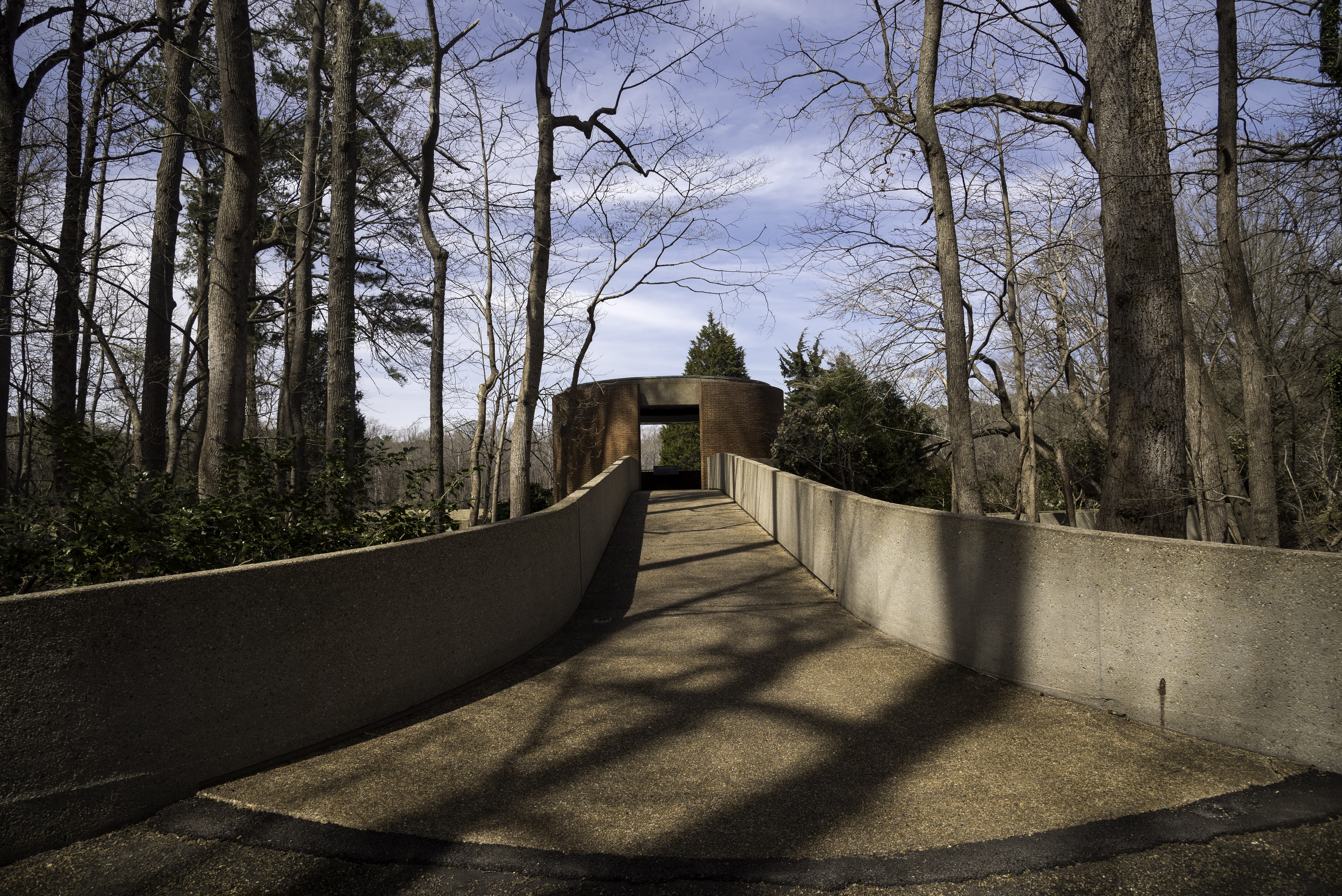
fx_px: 895
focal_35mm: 24
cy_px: 448
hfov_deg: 73.7
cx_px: 671
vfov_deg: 53.2
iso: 200
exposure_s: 1/500
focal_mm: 24
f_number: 8
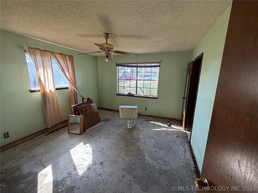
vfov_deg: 85.7
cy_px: 96
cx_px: 129
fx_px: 104
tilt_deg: -9.5
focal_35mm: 14
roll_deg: -0.5
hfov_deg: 102.1
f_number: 2.2
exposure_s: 1/121
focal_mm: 2.22
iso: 125
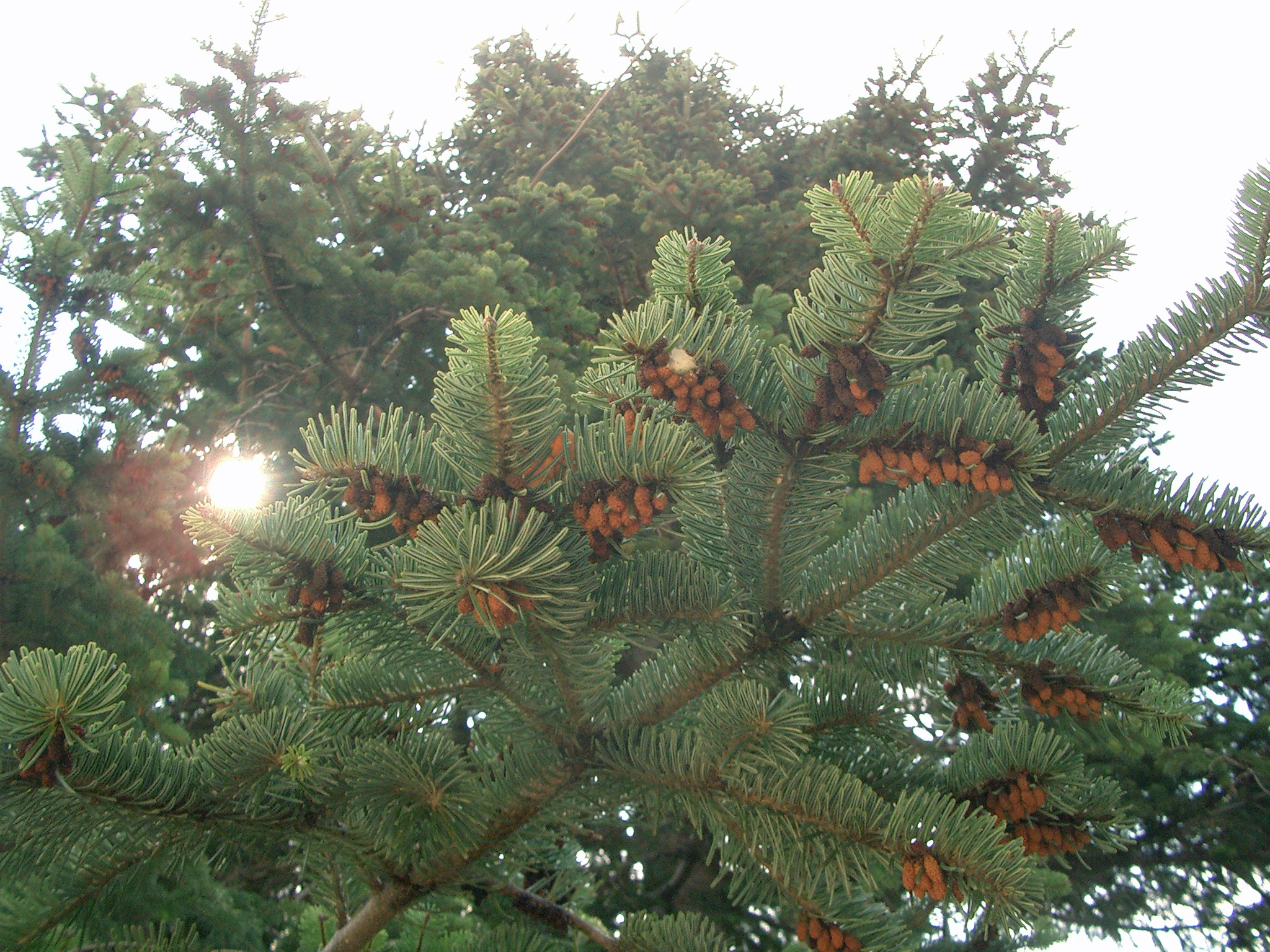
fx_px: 1284
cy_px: 476
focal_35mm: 35
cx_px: 635
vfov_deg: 40.7
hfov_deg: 52.6
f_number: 4.3
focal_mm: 5.8
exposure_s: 1/400
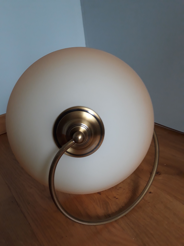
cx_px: 92
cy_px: 123
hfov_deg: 51.4
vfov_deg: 65.3
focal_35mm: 27
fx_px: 191
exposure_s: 1/33
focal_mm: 3.71
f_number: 1.7
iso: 160
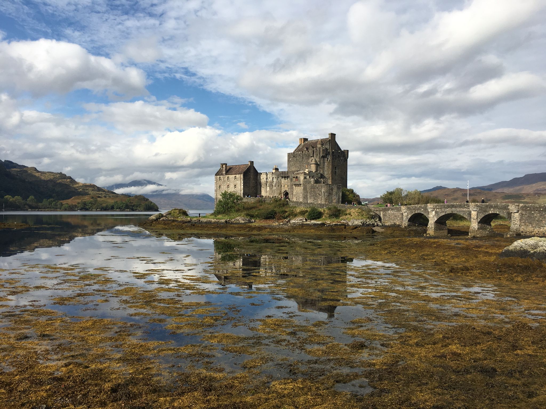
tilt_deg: +1.5
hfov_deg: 61.7
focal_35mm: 29
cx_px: 273
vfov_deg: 48.2
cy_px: 204
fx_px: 457
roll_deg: -0.4
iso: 25
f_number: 2.2
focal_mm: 4.15
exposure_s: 1/1972
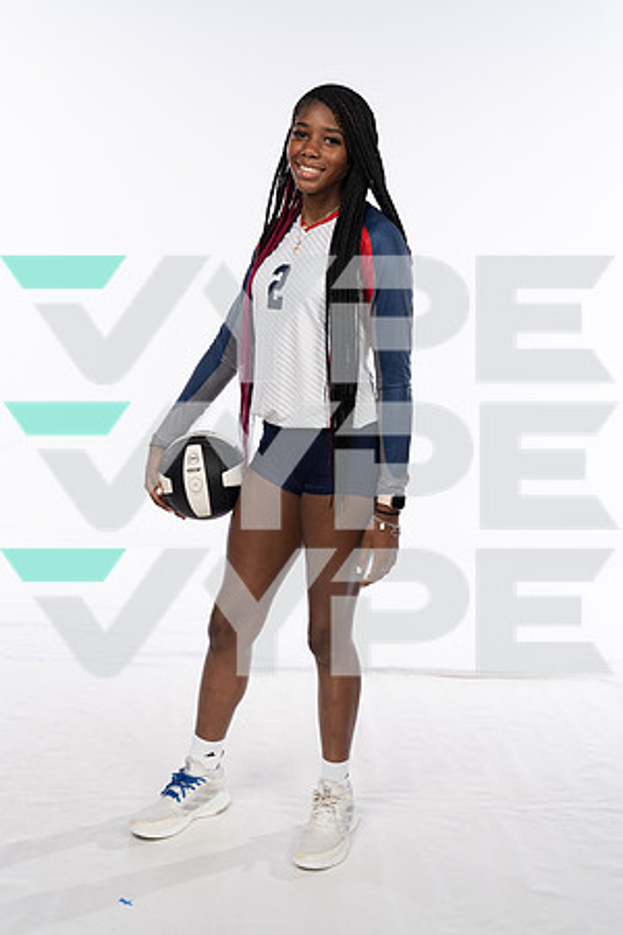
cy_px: 468
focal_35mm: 45
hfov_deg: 29.9
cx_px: 312
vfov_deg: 43.6
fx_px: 1168
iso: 200
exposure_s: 1/250
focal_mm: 45
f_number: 7.1
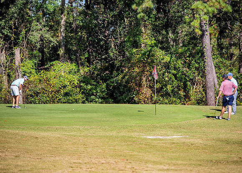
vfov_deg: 8.4
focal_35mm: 171
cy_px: 91
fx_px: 1175
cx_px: 128
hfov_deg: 11.8
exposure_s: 1/1250
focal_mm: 155
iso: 100
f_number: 2.8
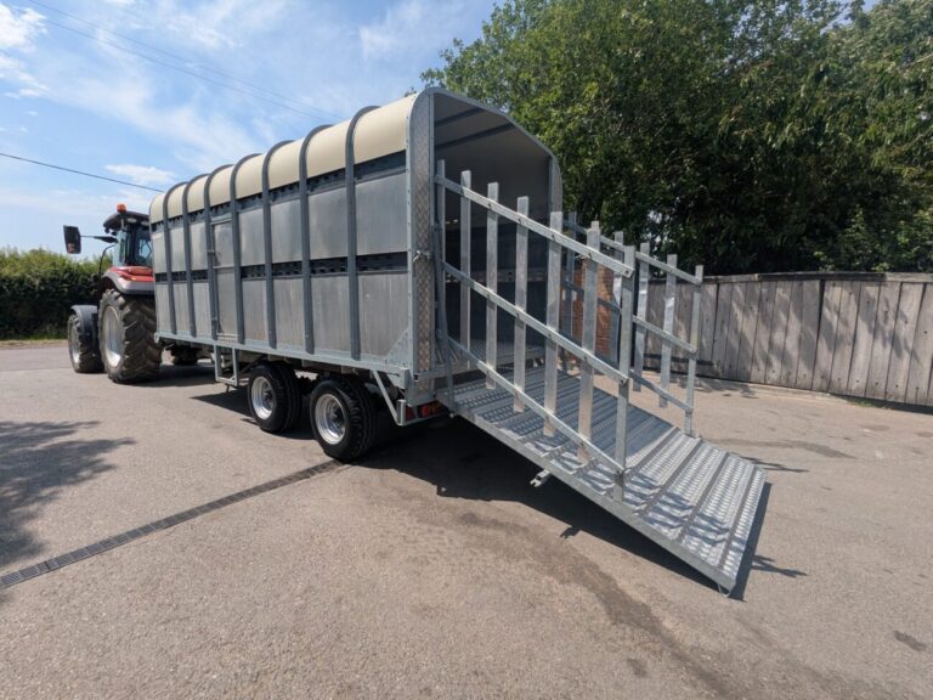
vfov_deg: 78.1
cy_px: 350
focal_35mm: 16
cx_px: 466
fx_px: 431
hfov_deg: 94.5
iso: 50
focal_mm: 2.35
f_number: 2.2
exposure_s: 1/1661
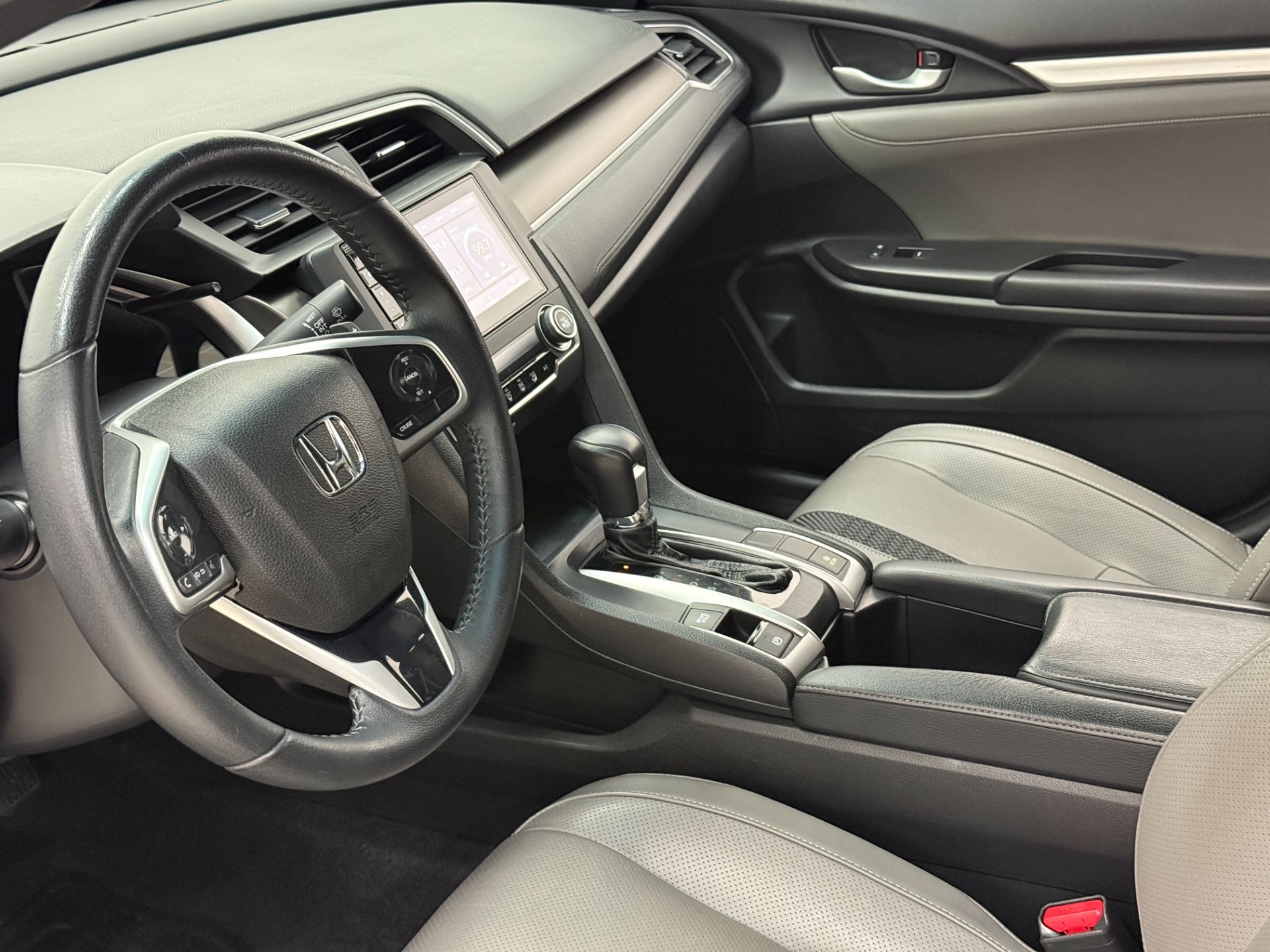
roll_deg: +1.5
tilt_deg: -25.6
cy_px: 476
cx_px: 635
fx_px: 1761
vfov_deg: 30.3
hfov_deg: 39.7
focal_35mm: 48
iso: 400
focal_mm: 6.76
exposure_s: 1/30
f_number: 1.78
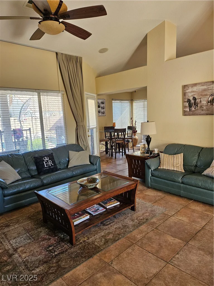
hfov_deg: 56.8
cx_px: 107
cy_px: 143
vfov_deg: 71.6
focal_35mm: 24
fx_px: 198
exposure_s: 1/180
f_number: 1.8
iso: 200
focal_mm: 5
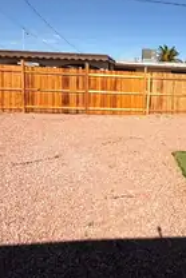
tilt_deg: -7.9
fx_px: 217
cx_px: 150
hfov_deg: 44.1
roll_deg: -3.2
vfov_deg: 64.6
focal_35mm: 28
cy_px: 106
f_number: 2.2
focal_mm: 2.22
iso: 50
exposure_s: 1/3663
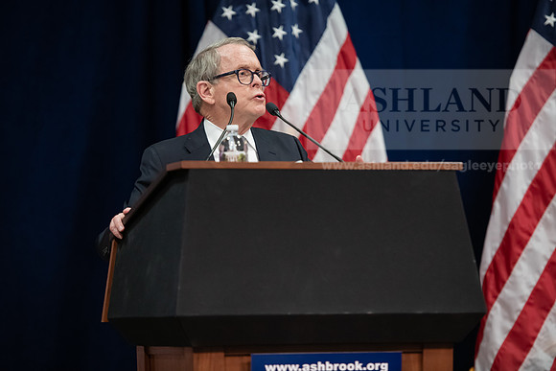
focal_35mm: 165
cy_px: 186
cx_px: 278
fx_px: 2549
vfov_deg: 8.3
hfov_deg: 12.4
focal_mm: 165
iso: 2000
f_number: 3.2
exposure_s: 1/200
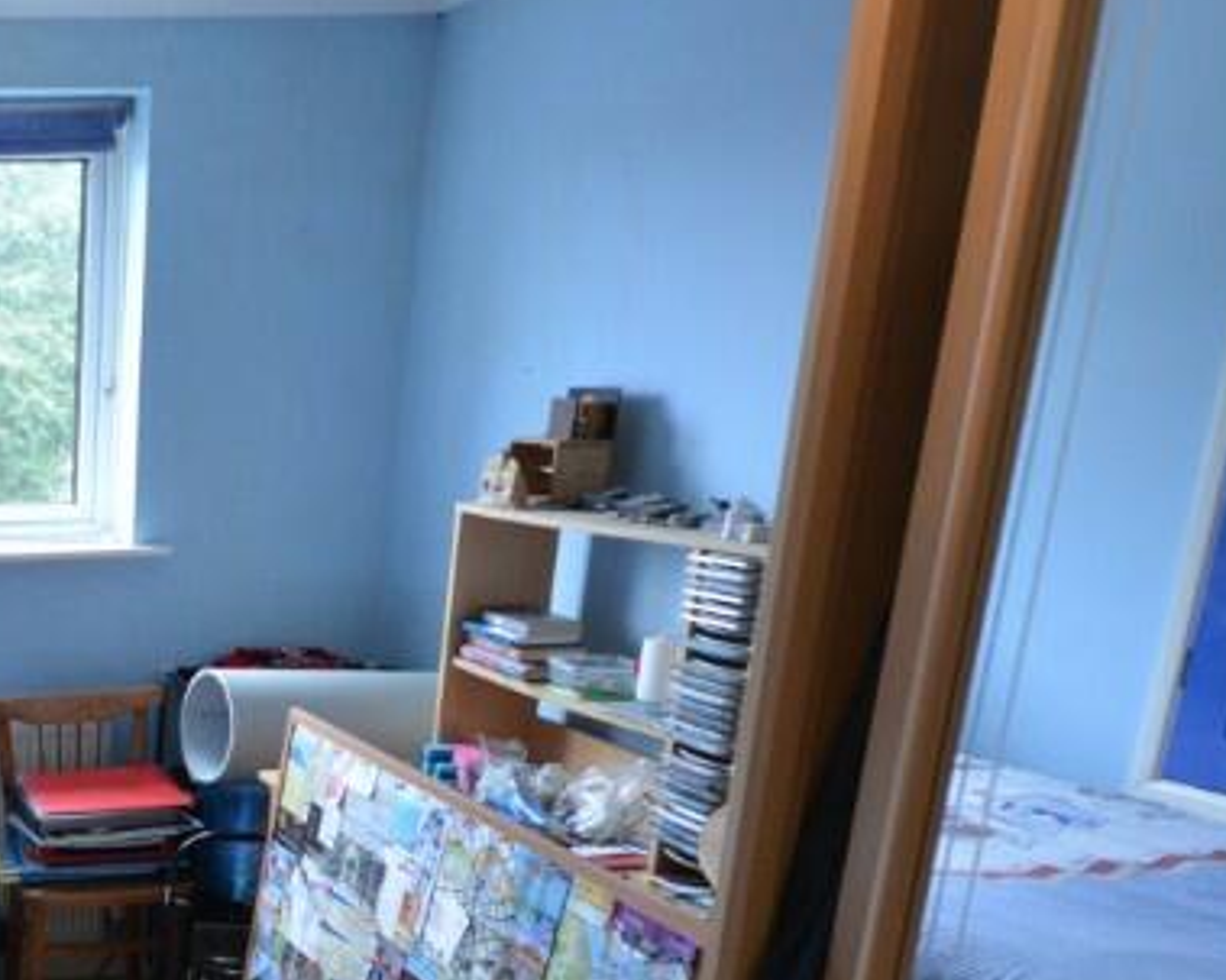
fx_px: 1378
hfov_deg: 38.0
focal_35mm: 38
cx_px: -184
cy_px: 818
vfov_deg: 37.4
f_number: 4
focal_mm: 10
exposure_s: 1/30
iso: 900
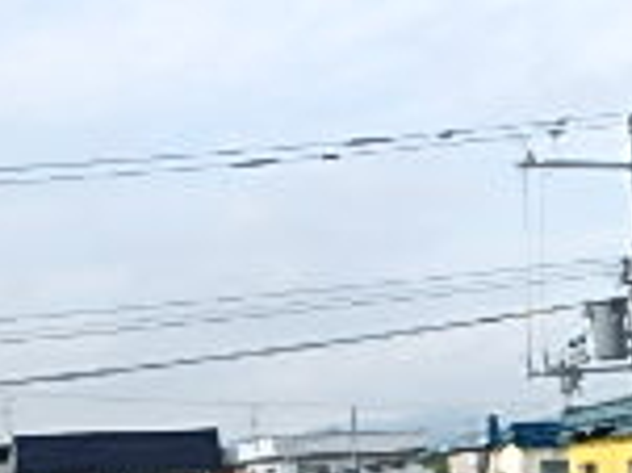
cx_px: 854
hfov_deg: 20.0
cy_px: 565
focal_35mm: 89
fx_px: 1624
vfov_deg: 15.9
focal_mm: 3.7
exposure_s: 1/1000
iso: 125
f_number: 3.5
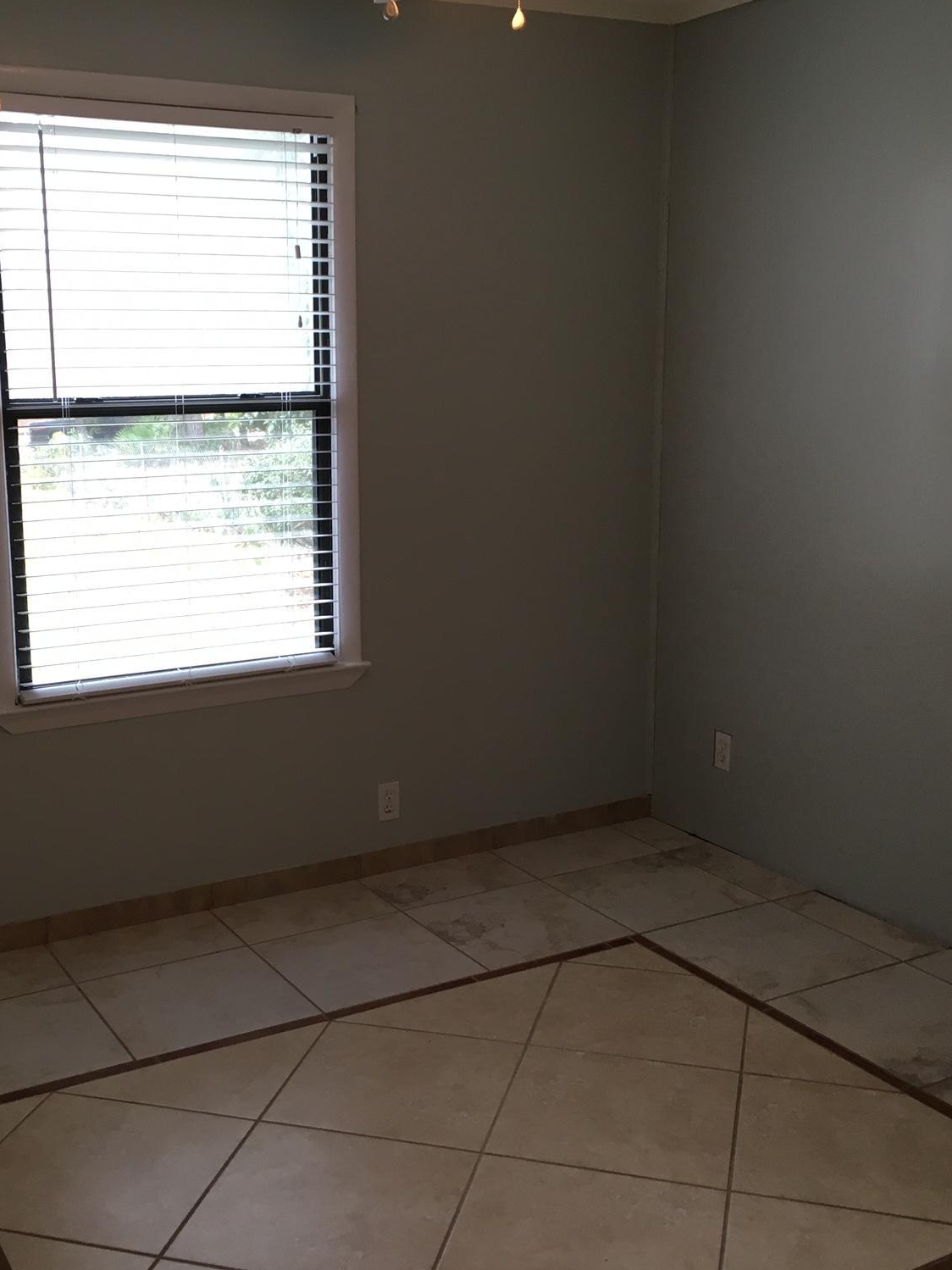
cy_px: 635
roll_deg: +0.2
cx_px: 391
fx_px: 1430
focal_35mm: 39
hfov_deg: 36.7
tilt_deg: -10.8
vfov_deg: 47.9
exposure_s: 1/30
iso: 50
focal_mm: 4.15
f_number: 2.2
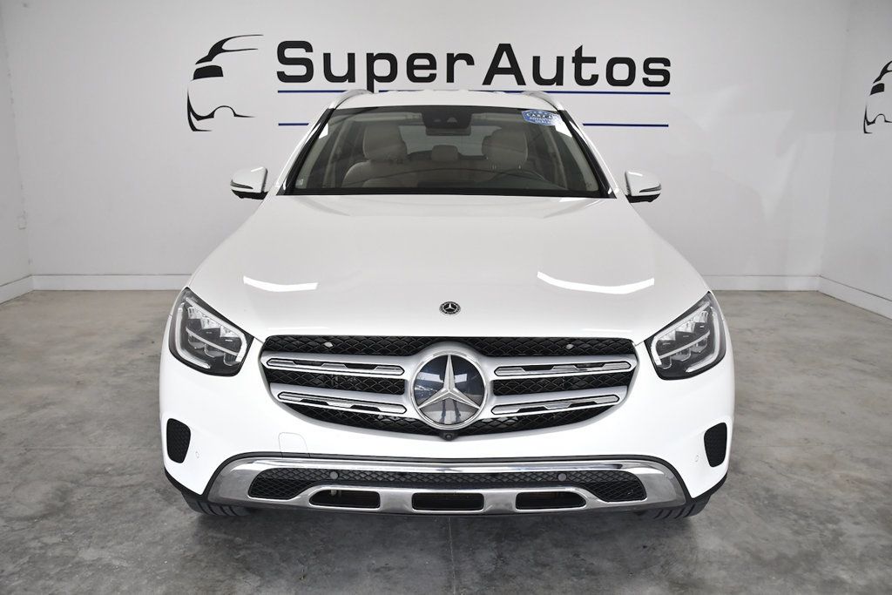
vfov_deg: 43.6
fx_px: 743
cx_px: 446
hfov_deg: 61.9
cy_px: 298
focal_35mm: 30
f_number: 4
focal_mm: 20
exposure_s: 1/2000
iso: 1250
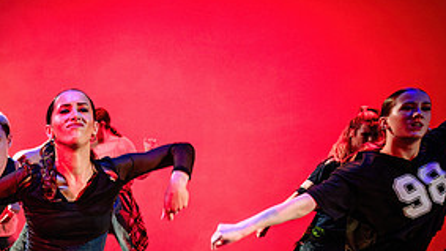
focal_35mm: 57
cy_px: 290
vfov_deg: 19.9
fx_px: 674
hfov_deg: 32.5
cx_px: -35
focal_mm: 24
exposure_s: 1/300
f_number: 2.8
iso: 3200
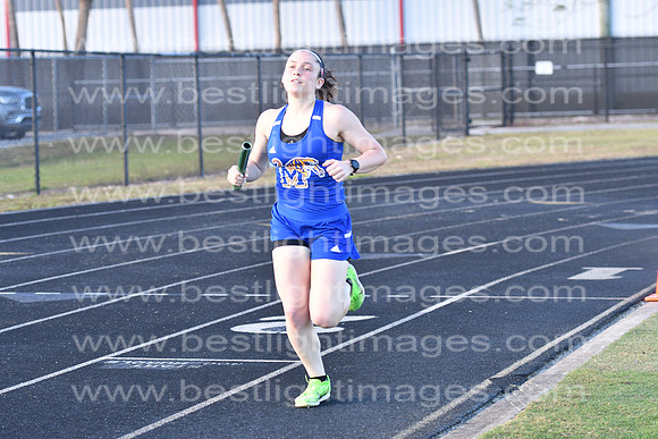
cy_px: 220
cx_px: 329
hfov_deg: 15.2
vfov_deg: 10.2
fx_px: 2468
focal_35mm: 135
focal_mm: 90
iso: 500
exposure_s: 1/640
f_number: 4
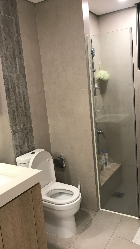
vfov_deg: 62.6
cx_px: 79
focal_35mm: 31
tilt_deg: -9.4
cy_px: 123
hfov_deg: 37.7
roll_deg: +3.8
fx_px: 205
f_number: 1.8
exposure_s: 1/33
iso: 40
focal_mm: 3.99
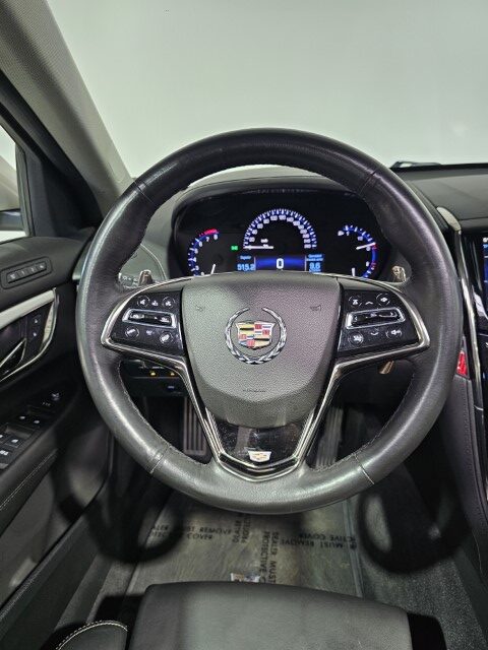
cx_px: 244
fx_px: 432
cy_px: 325
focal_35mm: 23
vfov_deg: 73.9
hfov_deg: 58.9
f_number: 1.7
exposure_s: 1/100
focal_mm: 6.3
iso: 400
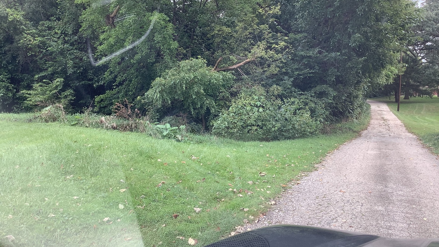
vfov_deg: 34.4
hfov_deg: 58.0
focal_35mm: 34
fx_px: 396
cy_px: 86
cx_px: 219
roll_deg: -0.3
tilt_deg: -1.6
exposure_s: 1/120
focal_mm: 3.3
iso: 32
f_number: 2.4
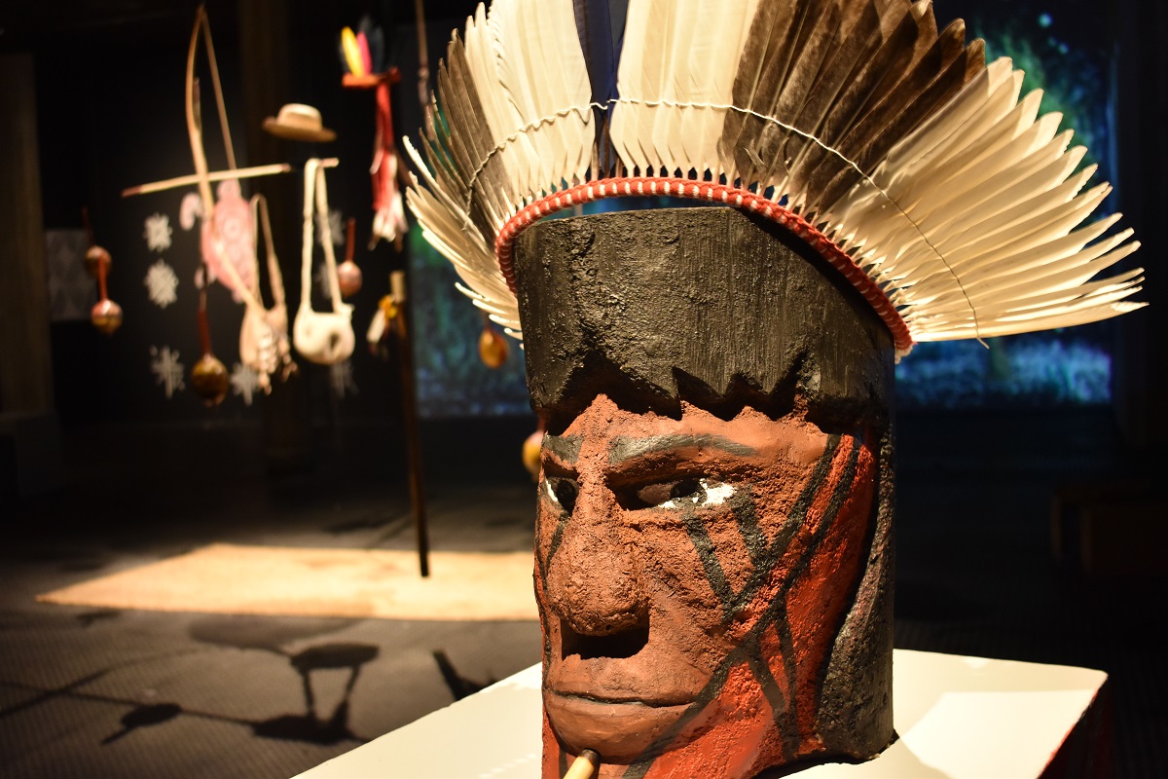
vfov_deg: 31.9
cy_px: 390
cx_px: 584
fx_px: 1363
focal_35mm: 42
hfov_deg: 46.4
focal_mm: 28
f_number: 4.2
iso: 1250
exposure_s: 1/10
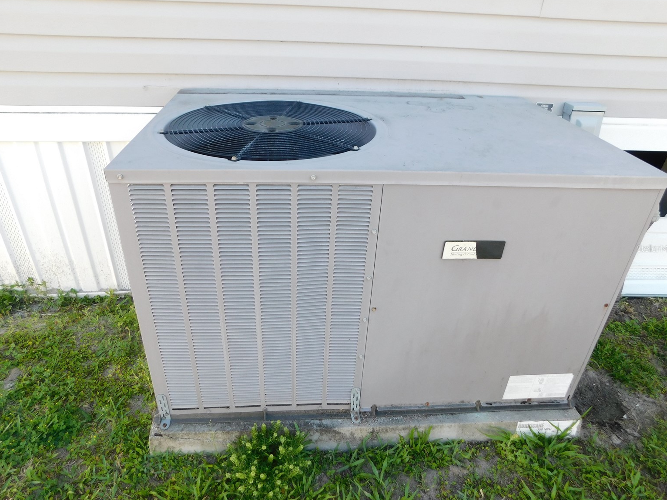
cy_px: 248
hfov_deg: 71.6
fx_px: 462
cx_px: 330
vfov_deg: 56.8
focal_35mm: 24
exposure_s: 1/200
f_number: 3
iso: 125
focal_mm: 4
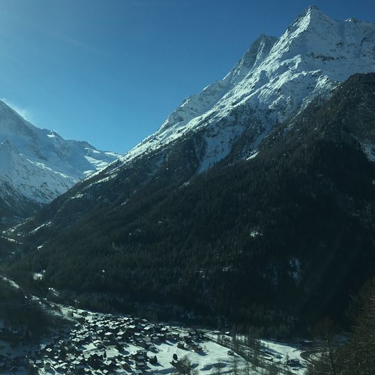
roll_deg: -2.2
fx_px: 527
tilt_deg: +2.8
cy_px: 182
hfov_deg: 37.8
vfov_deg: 39.2
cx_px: 79
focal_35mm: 43
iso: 25
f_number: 2.2
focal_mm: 4.15
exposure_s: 1/1099
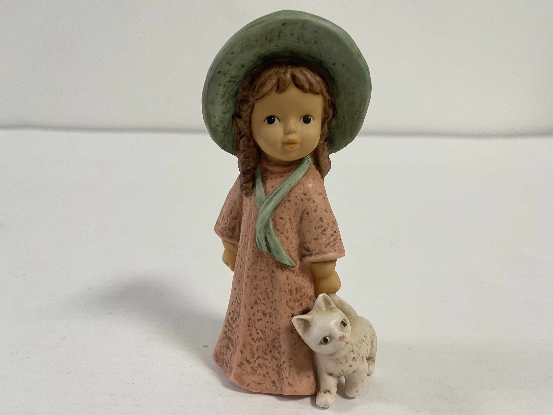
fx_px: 399
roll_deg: -2.0
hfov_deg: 69.4
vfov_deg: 54.9
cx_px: 276
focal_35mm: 25
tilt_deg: -15.2
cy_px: 208
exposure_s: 1/50
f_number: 1.6
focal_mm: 5.1
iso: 80
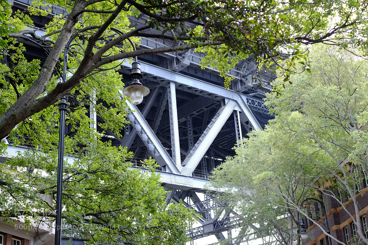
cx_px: 184
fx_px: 542
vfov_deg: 25.5
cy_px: 122
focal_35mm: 53
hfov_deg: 37.5
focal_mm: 35
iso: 200
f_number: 3.2
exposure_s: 1/140
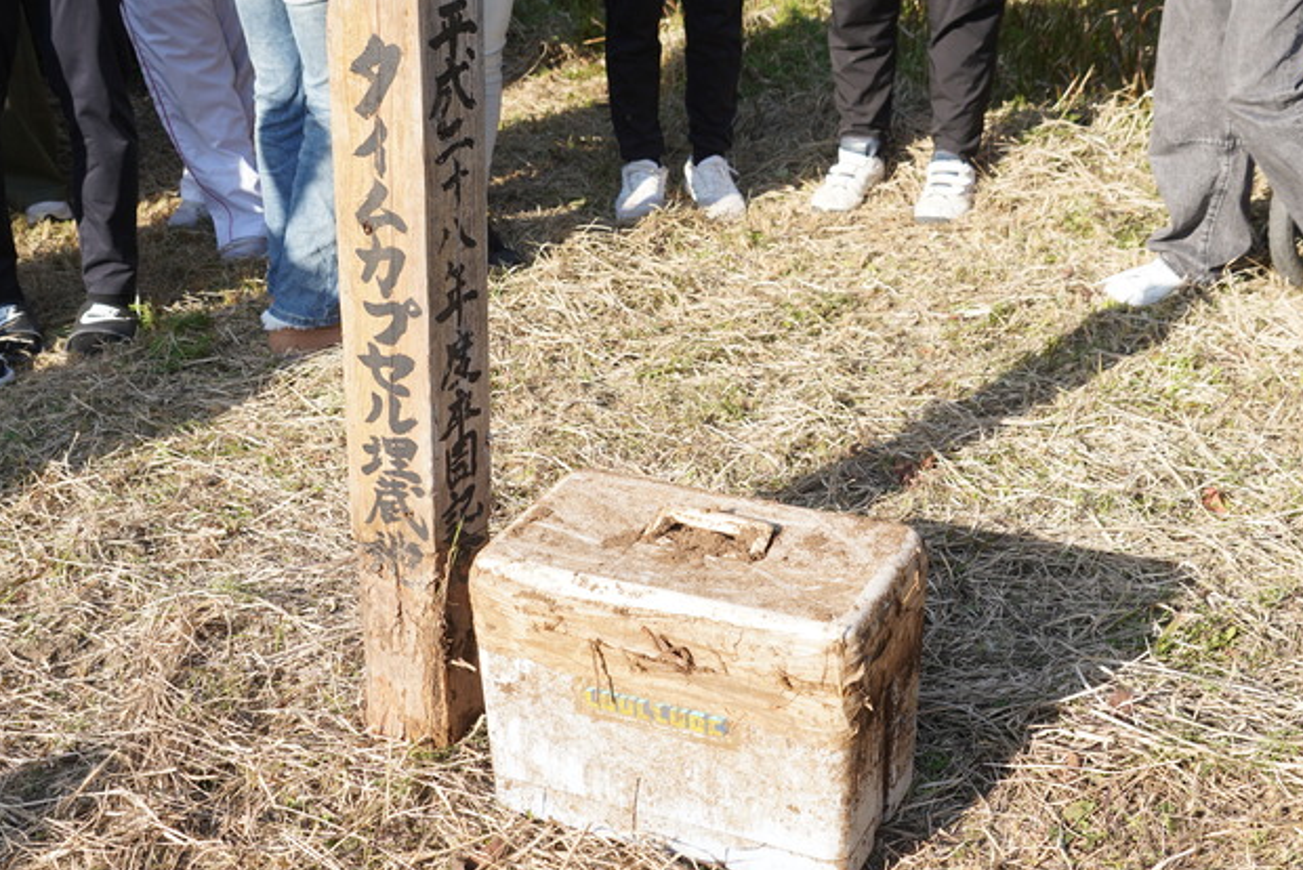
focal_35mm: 49
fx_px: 1774
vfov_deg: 27.5
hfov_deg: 40.3
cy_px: 459
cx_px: 654
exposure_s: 1/160
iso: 125
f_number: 6.3
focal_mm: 38
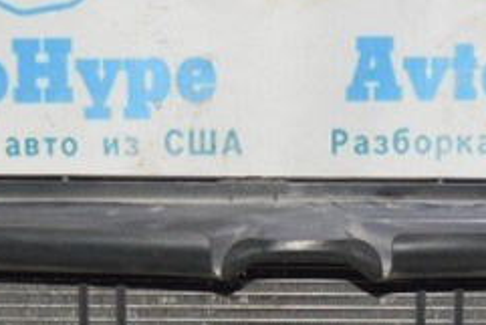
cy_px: 669
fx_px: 2067
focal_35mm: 153
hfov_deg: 13.4
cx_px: 232
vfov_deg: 8.5
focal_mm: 24
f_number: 4
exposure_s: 1/60
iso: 640
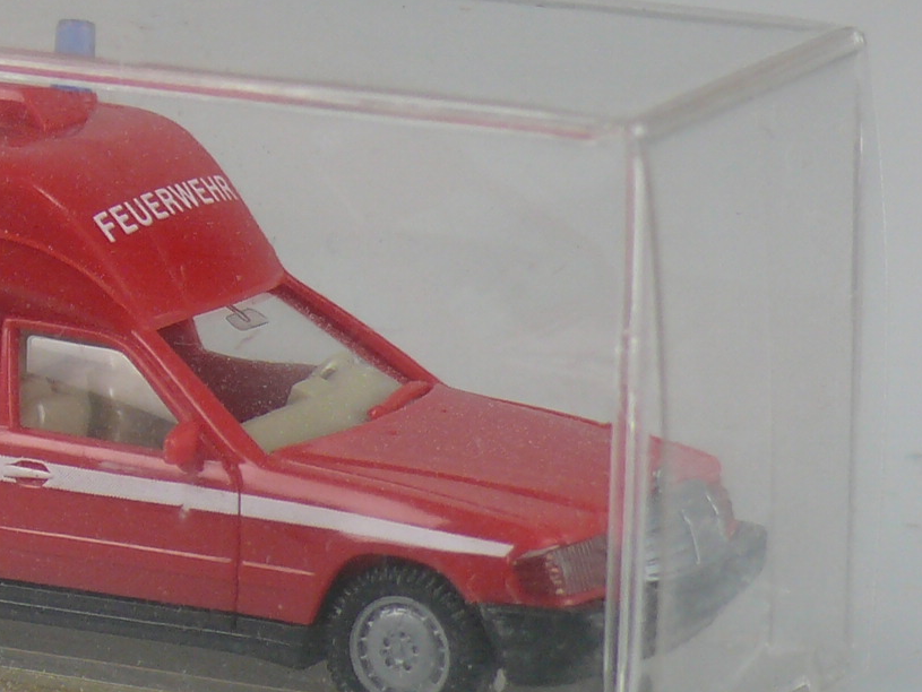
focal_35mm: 259
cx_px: 85
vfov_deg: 5.7
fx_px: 6902
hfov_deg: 7.6
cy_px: 313
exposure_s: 1/100
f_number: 3.6
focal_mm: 15.7
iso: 100
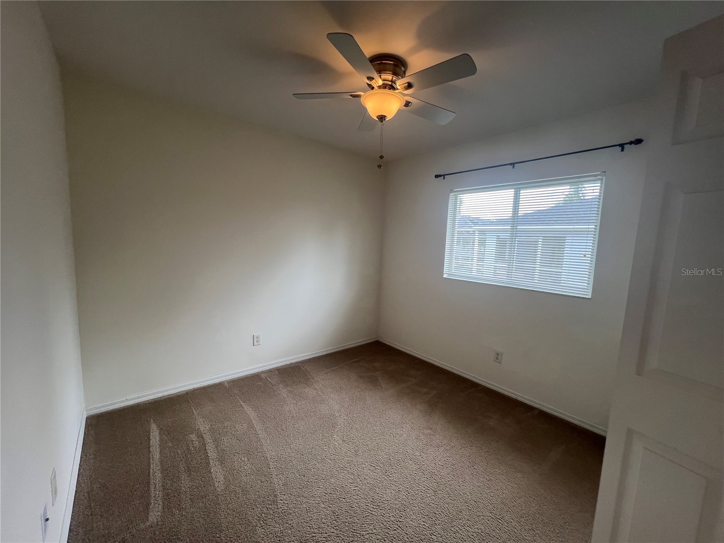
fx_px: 272
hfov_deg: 106.2
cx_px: 362
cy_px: 272
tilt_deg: -5.8
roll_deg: -2.0
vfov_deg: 89.9
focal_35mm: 13
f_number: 1.8
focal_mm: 1.57
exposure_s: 1/120
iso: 50
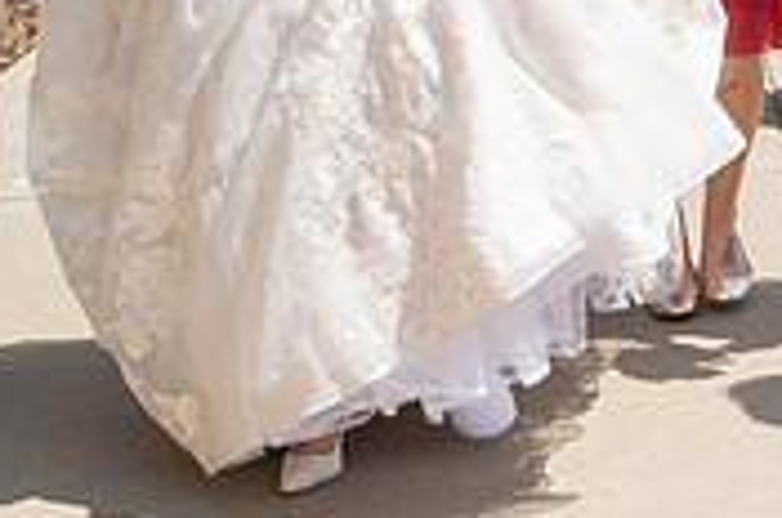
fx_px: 2450
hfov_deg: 17.7
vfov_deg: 11.8
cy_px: -114
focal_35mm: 113
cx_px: 773
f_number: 22
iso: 500
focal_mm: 34
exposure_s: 1/200
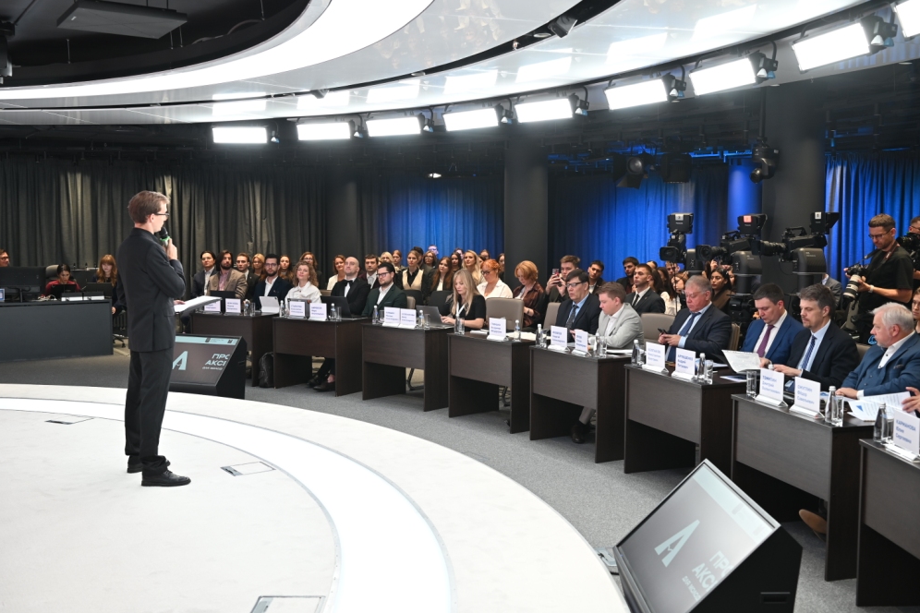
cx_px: 468
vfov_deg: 36.9
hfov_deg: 53.1
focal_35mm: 36
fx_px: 920
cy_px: 300
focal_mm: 35
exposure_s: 1/50
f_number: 3.5
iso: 250
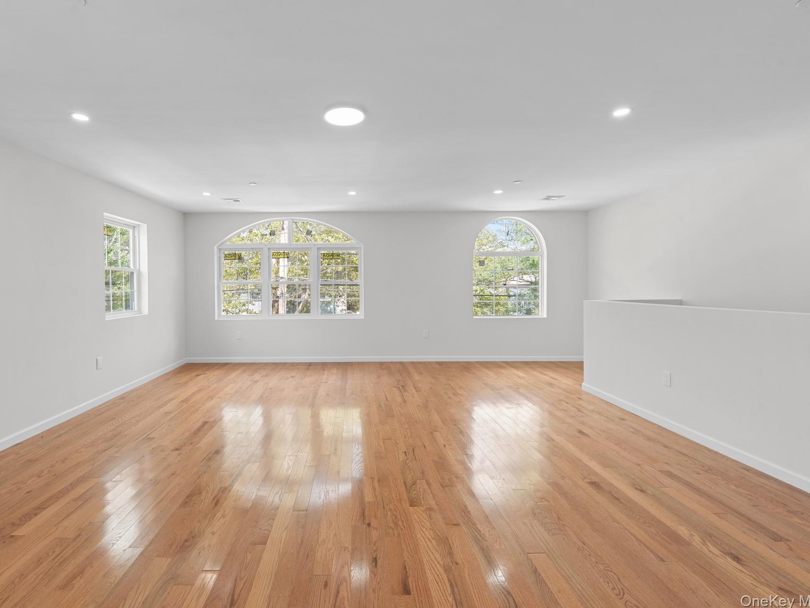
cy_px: 291
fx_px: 374
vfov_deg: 78.1
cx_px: 354
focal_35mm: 16
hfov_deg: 94.0
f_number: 9
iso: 200
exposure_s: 1/2.5
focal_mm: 14
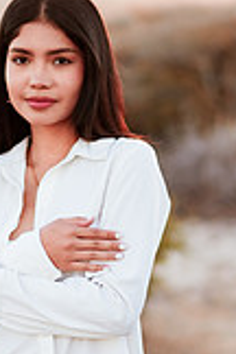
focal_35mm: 161
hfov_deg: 8.5
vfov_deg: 12.7
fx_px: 1583
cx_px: 68
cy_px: 293
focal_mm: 58
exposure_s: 1/500
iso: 160
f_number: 1.4
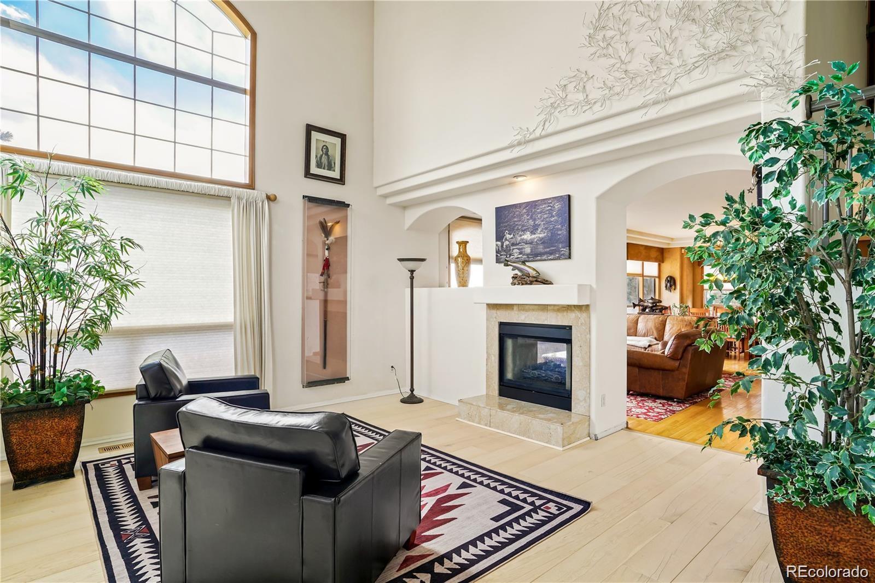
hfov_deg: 90.0
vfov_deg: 67.4
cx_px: 438
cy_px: 292
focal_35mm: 18
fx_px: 437
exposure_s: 1/2
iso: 100
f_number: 9
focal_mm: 18
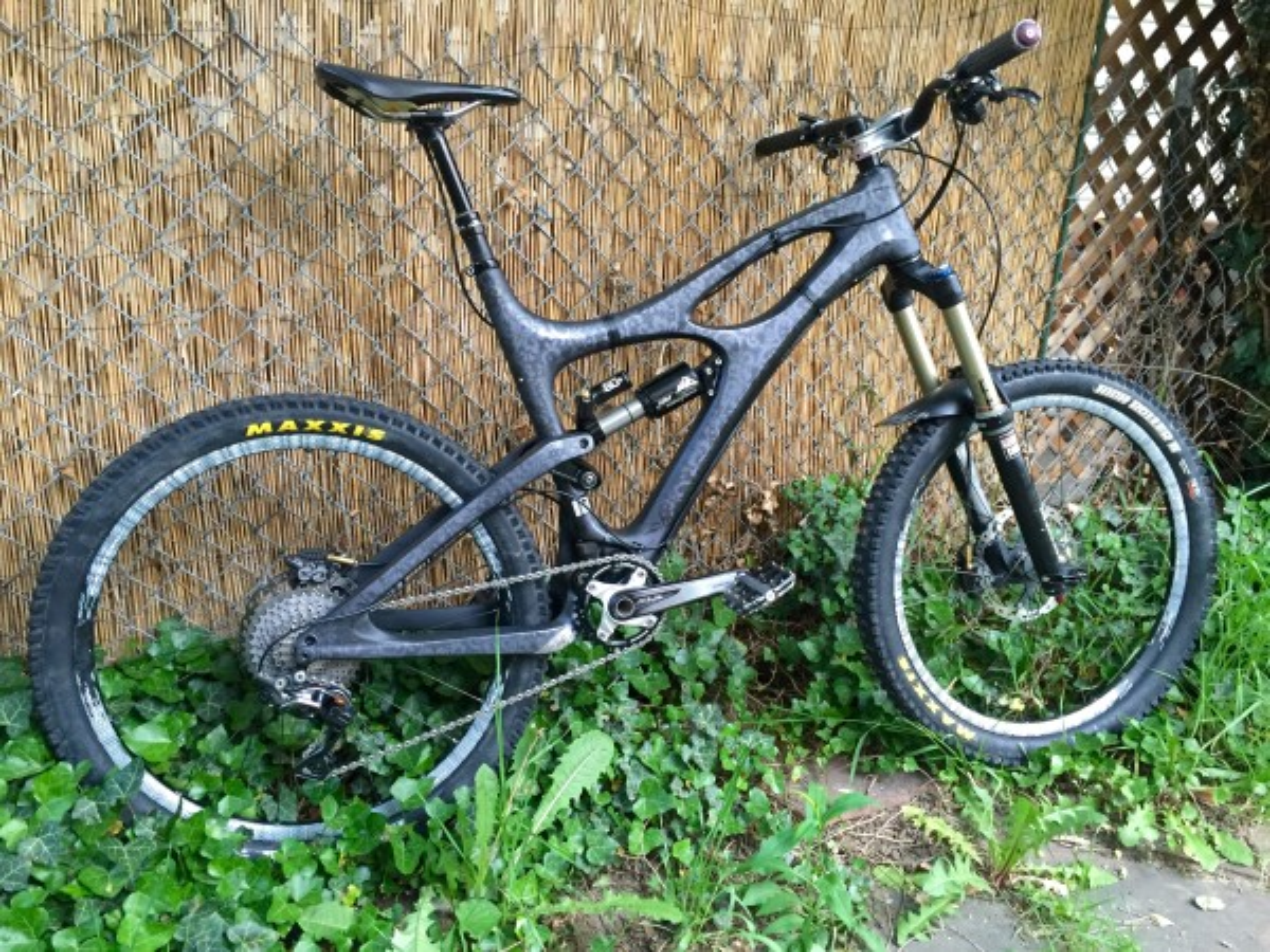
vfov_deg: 48.2
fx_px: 1064
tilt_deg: -18.6
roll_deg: -1.9
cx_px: 635
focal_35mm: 29
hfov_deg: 61.7
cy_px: 476
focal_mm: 4.15
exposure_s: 1/30
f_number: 2.2
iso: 125
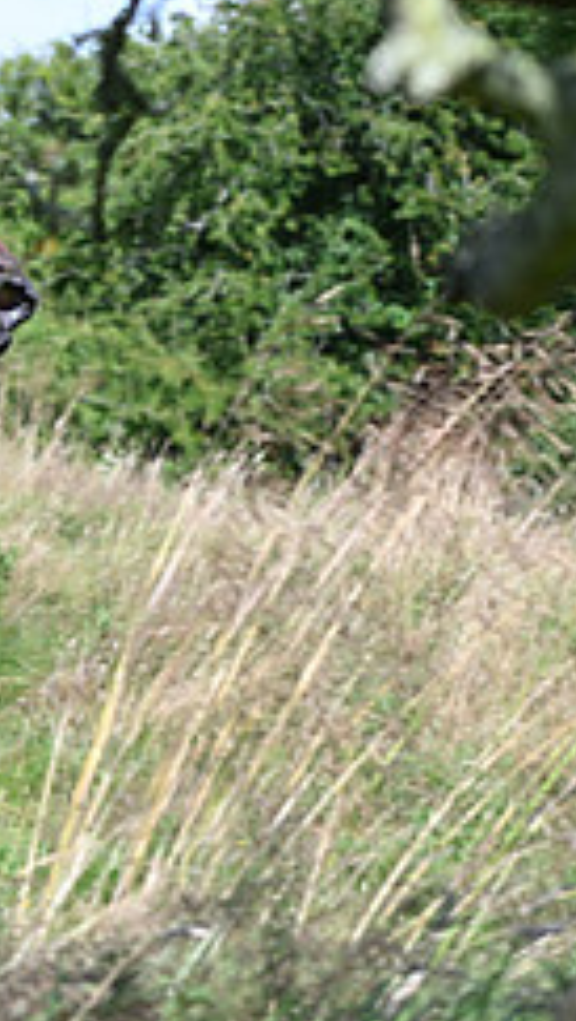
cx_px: -580
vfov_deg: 12.3
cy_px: 342
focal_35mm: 175
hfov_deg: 6.7
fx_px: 4743
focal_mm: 70
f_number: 4.5
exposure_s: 1/1250
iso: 320
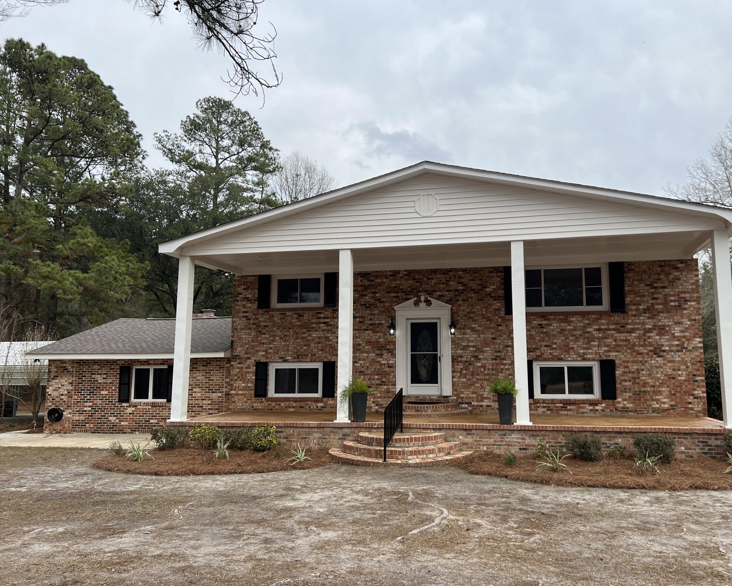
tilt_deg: +7.3
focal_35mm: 28
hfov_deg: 62.1
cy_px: 297
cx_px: 400
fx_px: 607
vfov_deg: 51.5
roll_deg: +0.9
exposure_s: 1/1468
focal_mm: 5.7
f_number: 1.5
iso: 50
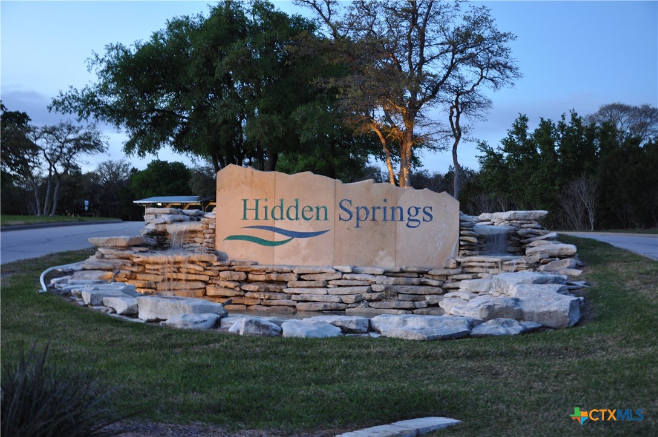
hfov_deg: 41.2
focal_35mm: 48
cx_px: 329
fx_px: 876
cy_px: 218
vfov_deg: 28.0
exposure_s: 1/5
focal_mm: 32
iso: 500
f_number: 4.2
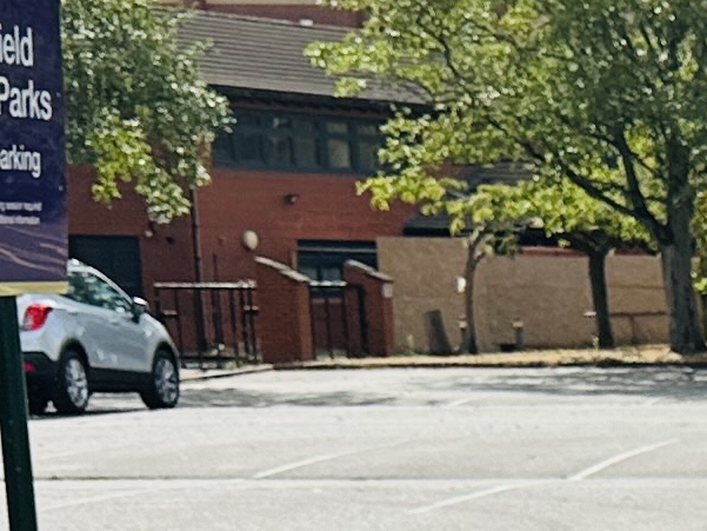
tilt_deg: -14.5
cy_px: 1219
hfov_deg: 11.0
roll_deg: -1.7
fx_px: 3289
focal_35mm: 161
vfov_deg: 8.5
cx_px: 1470
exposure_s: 1/2203
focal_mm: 6.86
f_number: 1.78
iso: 80
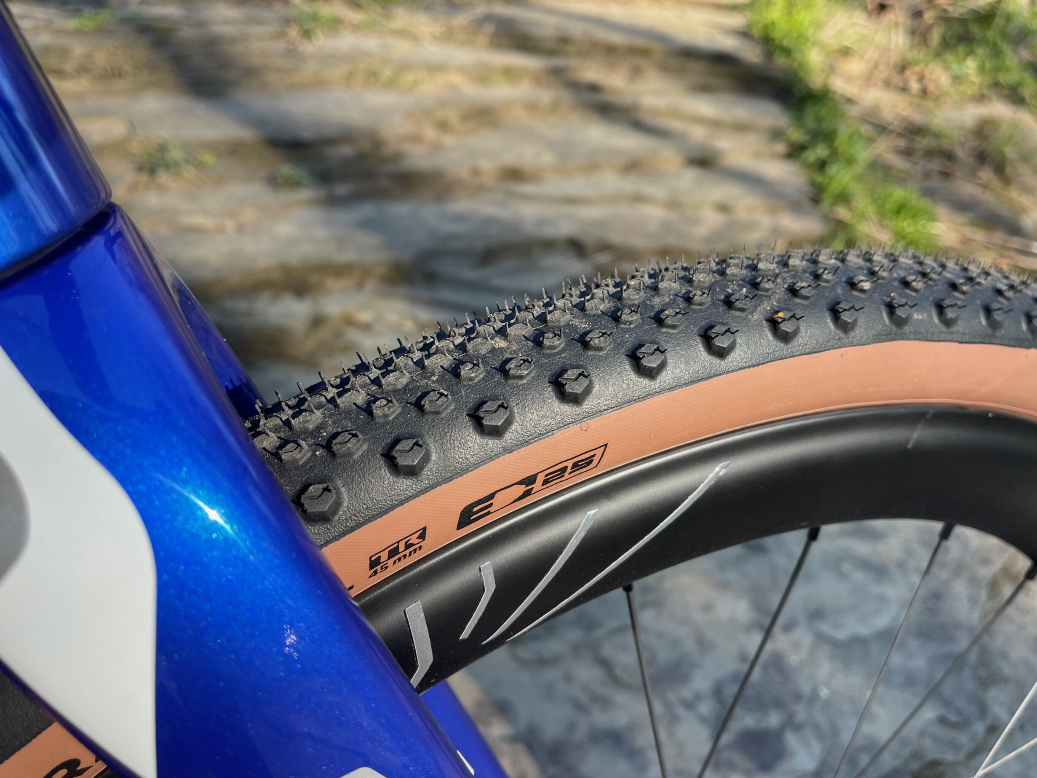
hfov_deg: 67.3
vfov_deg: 53.1
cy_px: 383
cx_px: 523
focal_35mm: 26
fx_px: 779
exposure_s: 1/432
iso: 32
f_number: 1.6
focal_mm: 5.1
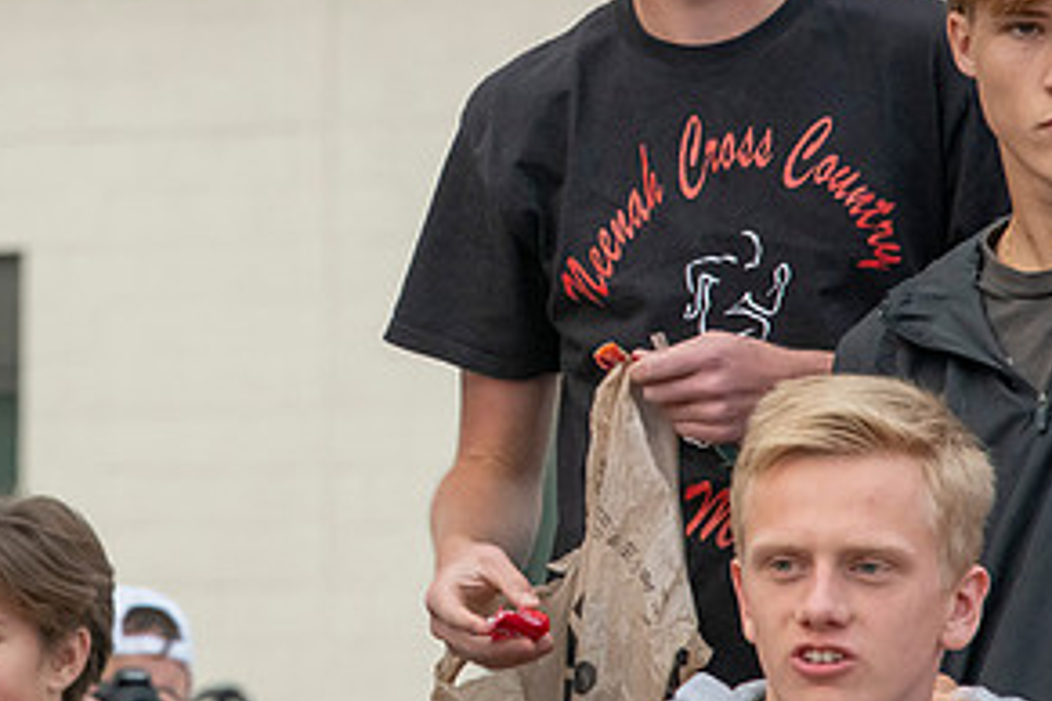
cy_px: 182
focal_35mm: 597
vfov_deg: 2.3
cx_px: 246
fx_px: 17444
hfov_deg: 3.5
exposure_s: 1/800
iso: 3200
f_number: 11
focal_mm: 300
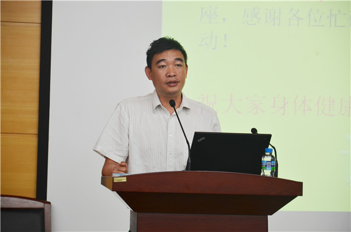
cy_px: 116
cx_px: 176
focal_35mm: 158
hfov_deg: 13.1
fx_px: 1532
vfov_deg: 8.7
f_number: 5.6
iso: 320
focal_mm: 105
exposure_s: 1/30
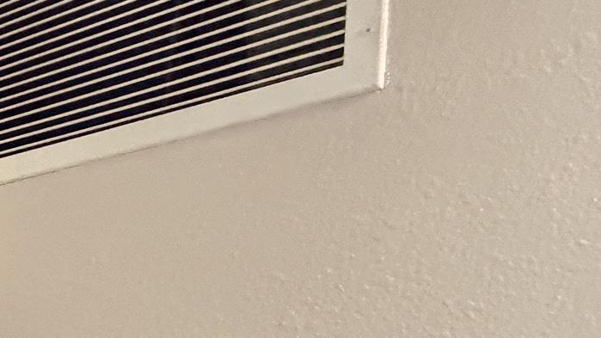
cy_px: 531
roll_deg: -1.6
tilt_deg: -0.8
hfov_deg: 20.6
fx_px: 1068
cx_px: -508
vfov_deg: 16.2
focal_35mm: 67
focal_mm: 2.22
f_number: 2.2
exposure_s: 1/60
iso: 640
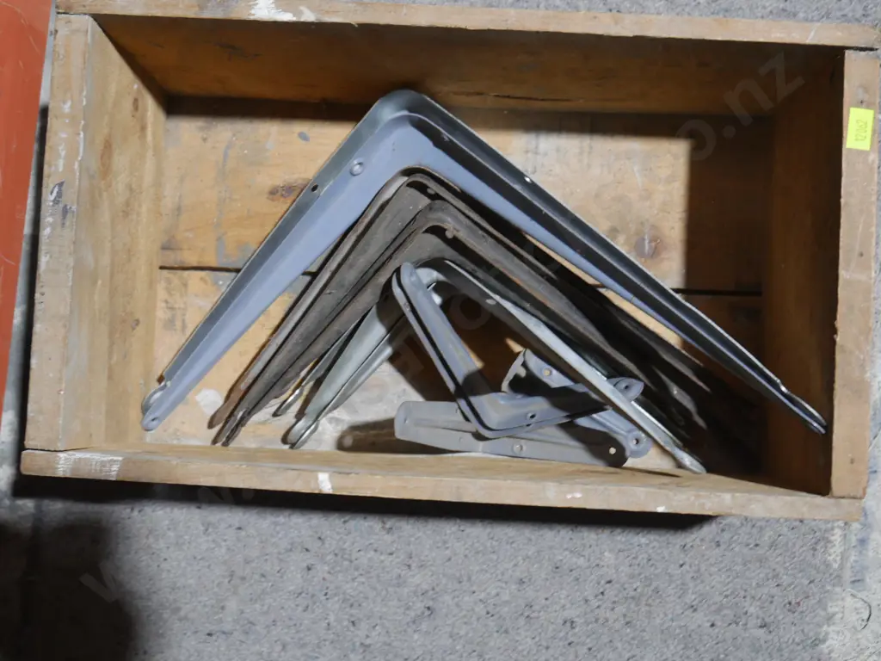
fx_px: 1171
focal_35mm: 46
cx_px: 440
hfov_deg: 41.2
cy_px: 330
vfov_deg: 31.5
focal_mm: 23
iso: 800
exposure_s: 1/60
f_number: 5.1
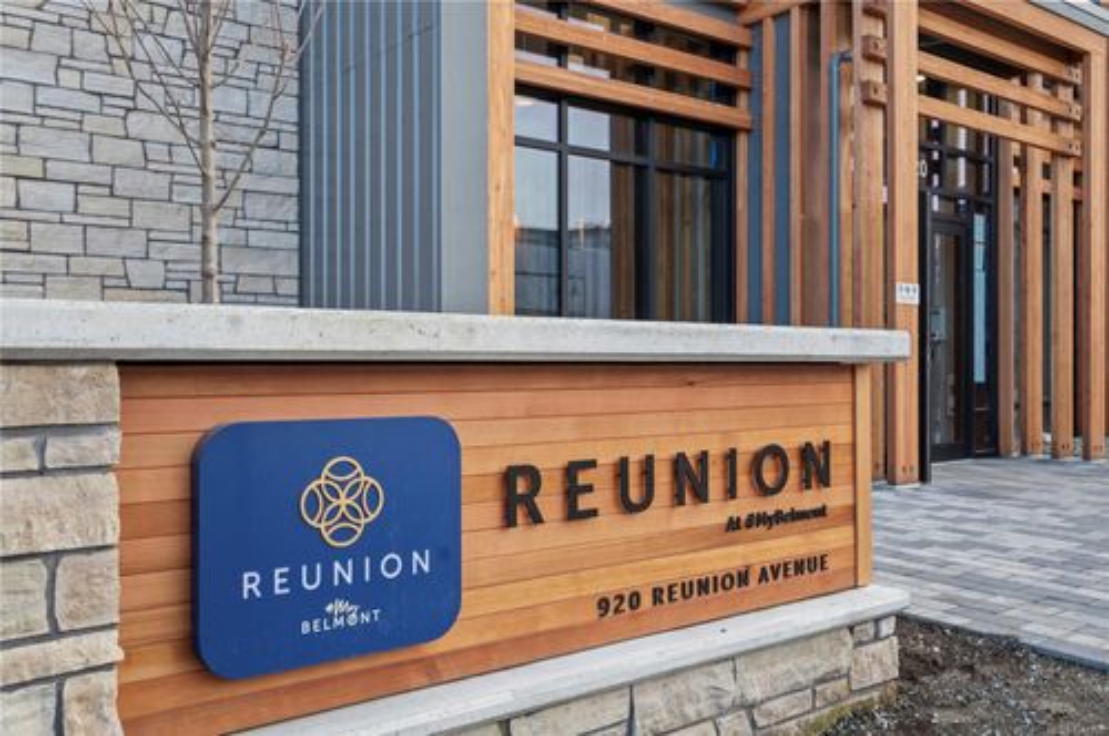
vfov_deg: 43.5
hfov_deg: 62.0
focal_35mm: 30
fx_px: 923
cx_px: 554
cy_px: 368
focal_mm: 30
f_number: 7.1
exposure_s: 1/10
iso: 100
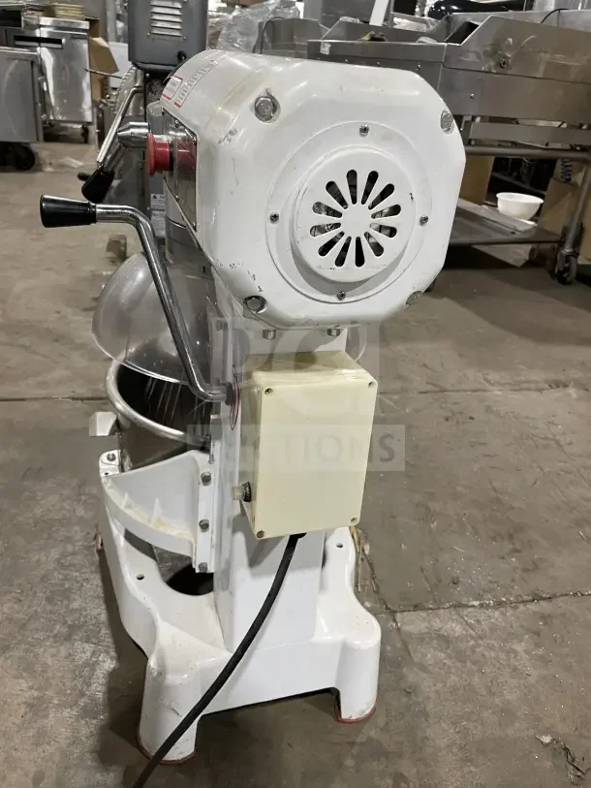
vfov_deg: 67.3
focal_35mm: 26
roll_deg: -4.1
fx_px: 592
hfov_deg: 53.1
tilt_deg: -27.4
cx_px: 296
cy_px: 394
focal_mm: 4.2
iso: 125
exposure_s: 1/65
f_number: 1.6
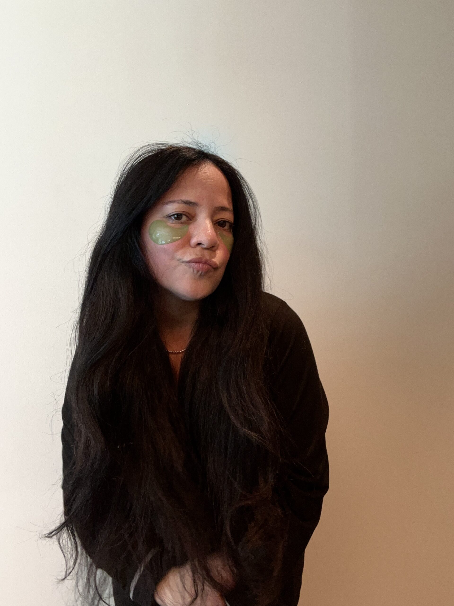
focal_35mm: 30
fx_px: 525
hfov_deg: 46.8
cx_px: 227
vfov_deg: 60.0
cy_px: 303
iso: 125
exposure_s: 1/50
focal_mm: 2.69
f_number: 1.9
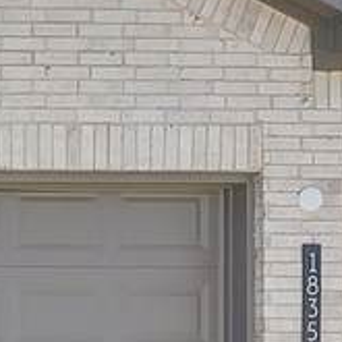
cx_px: -576
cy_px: 335
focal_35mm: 102
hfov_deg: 12.1
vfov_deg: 16.8
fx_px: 1136
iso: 640
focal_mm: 15.4
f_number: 11
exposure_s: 1/800
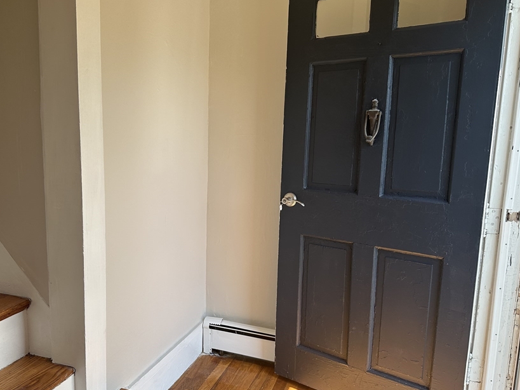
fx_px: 451
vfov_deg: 46.7
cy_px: 210
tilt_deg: -8.7
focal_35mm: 30
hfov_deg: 59.7
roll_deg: -0.9
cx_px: 219
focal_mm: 6.86
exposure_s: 1/594
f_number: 1.78
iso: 80
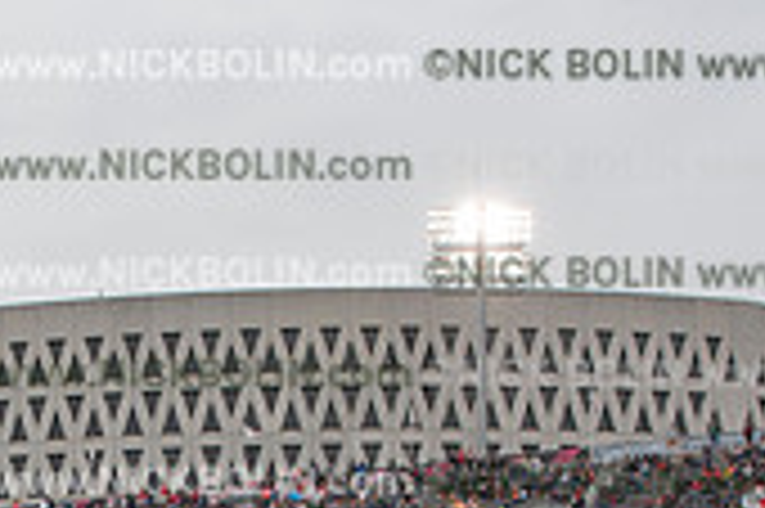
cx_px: 63
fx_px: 1741
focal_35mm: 82
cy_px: 793
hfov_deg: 24.0
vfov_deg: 15.2
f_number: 3.5
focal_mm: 24
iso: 250
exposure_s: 1/800
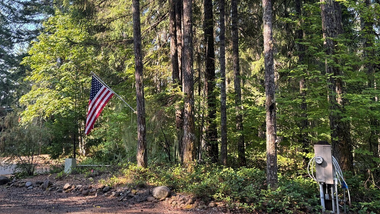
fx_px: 433
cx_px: 139
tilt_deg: +9.6
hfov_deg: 46.9
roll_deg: -0.5
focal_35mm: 43
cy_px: 52
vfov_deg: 27.3
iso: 40
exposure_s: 1/229
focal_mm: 5.96
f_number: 1.6
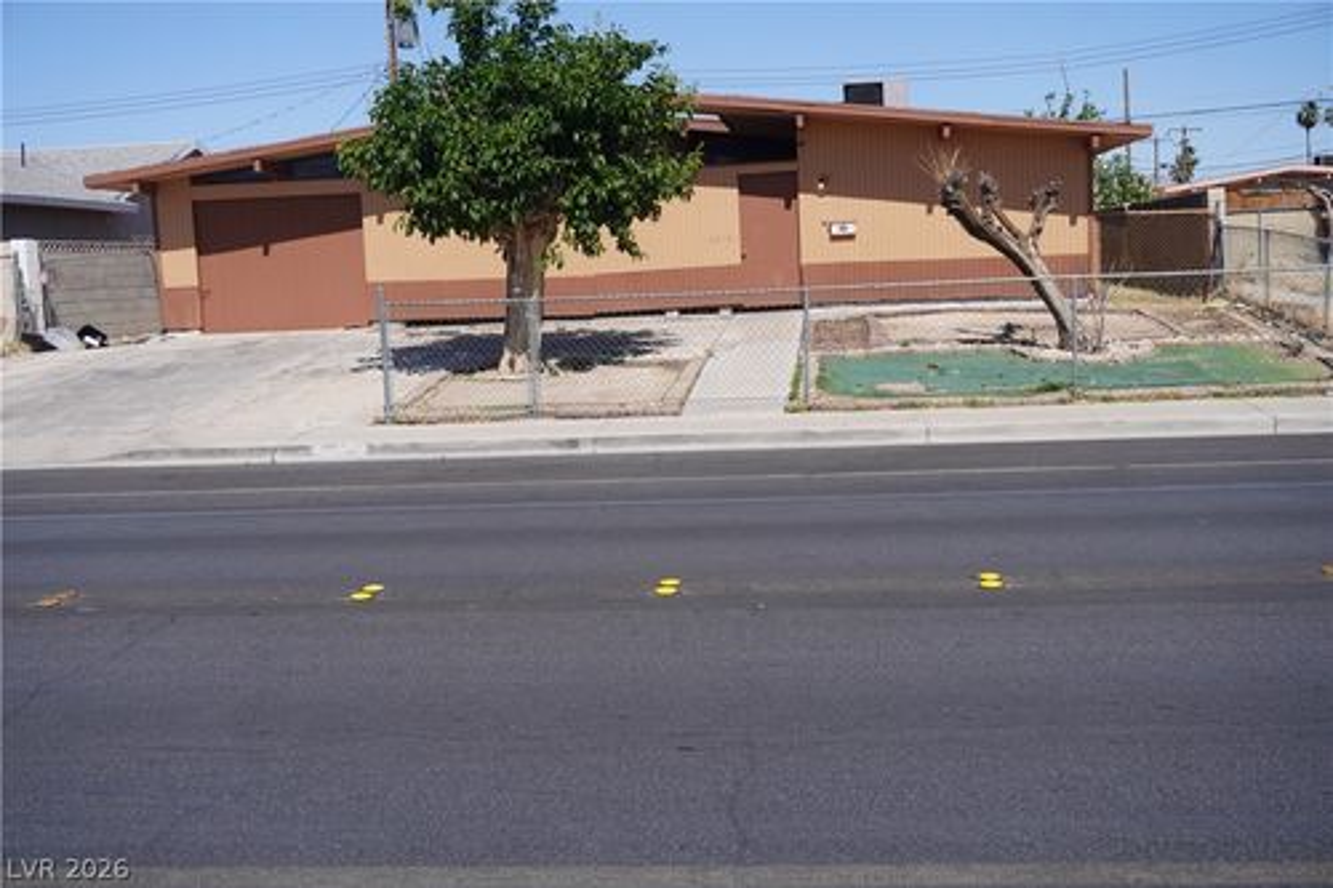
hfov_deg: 46.4
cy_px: 444
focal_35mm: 42
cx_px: 666
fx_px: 1555
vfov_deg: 31.9
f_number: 5.6
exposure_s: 1/800
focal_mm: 28
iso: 100
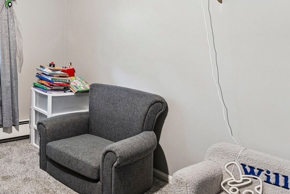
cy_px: 36
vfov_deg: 36.4
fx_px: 282
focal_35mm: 35
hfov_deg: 45.2
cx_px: -5
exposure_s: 1/8
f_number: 4
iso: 250
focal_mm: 14
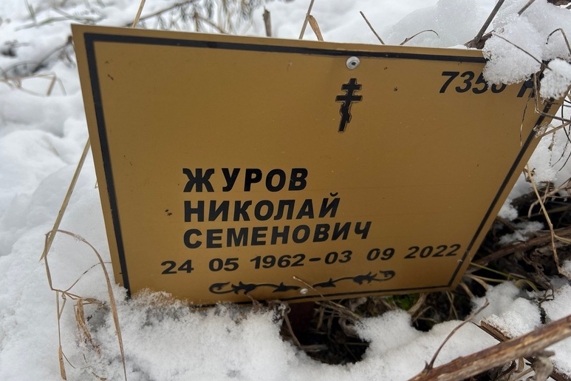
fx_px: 444
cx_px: 289
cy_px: 196
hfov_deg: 65.5
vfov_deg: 46.4
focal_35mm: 28
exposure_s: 1/171
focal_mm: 5.7
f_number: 1.5
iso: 40
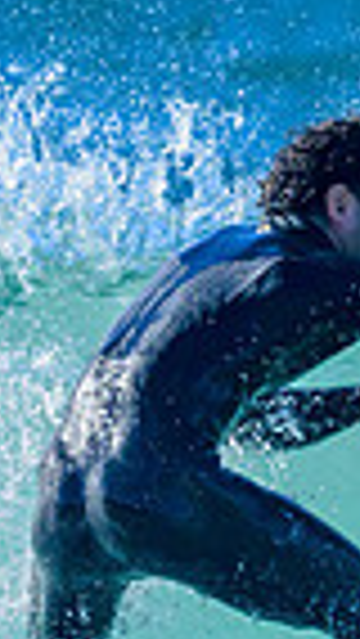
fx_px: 73801
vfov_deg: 0.5
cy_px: 644
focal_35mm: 4354
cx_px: 216
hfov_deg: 0.3
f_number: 6.3
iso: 360
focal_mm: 800
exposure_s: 1/2000
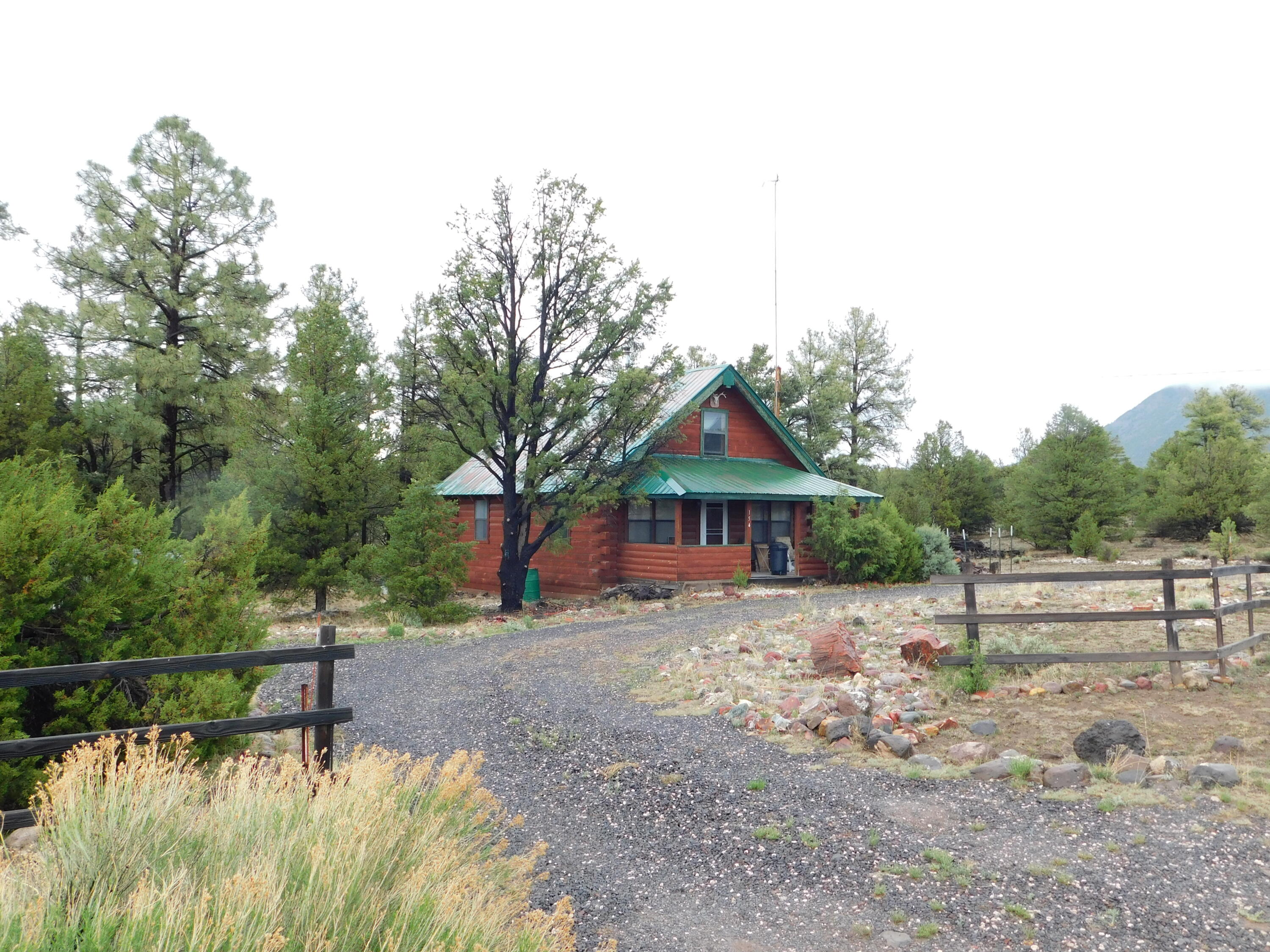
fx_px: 1101
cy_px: 476
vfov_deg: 46.8
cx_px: 635
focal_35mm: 30
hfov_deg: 60.0
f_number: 3.2
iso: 125
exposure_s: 1/100
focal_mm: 5.3
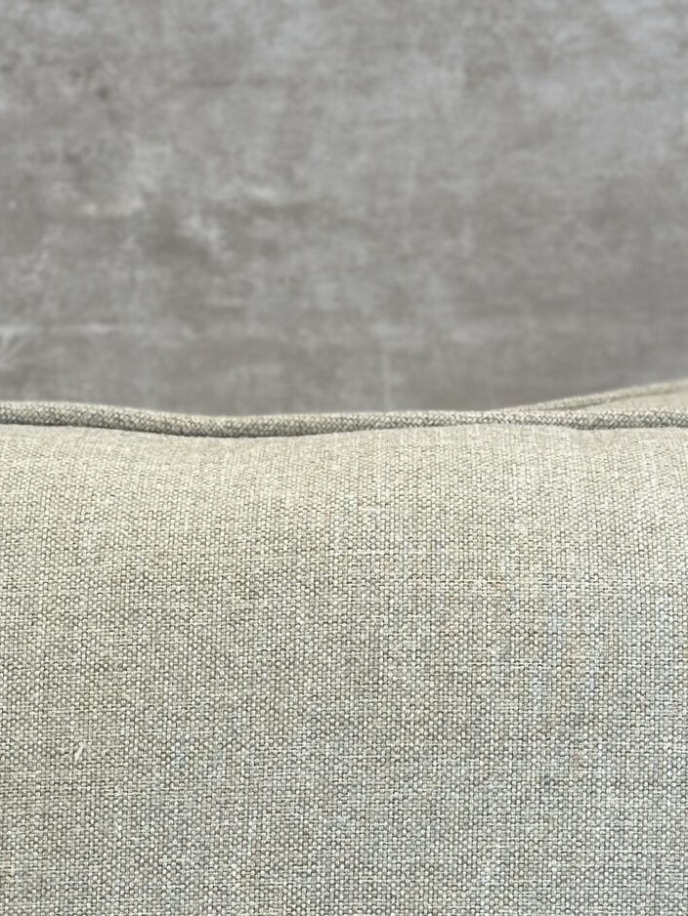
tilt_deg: -13.1
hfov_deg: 11.3
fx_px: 3470
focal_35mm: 131
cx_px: 398
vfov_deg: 14.6
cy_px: 1072
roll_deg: +1.0
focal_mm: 6.86
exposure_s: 1/141
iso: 64
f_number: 1.78
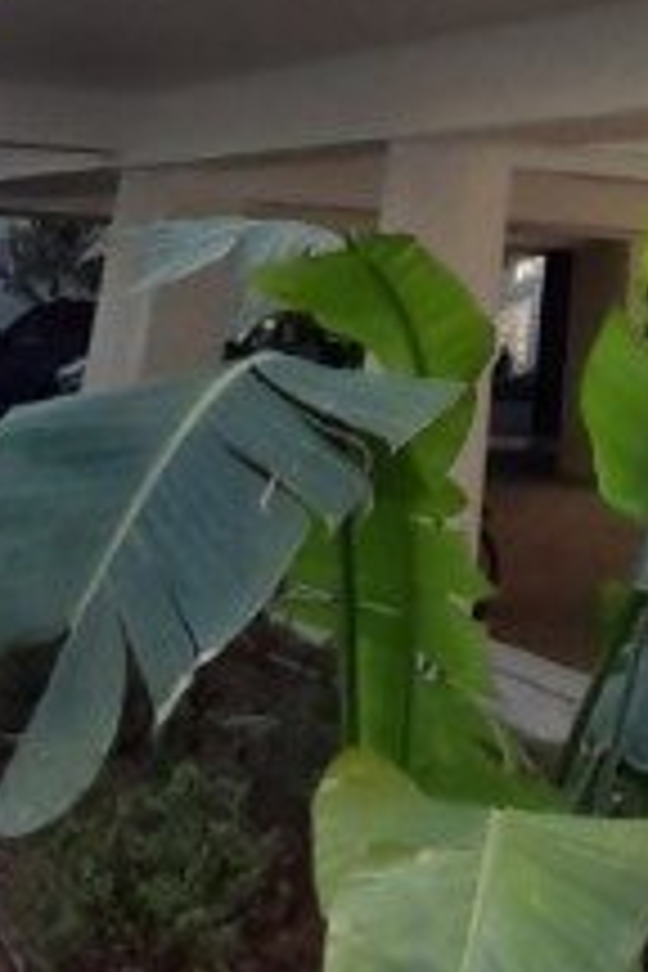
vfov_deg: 23.1
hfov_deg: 20.5
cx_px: 662
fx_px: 1728
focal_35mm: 64
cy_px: -608
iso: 40
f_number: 2.2
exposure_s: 1/756
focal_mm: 1.42
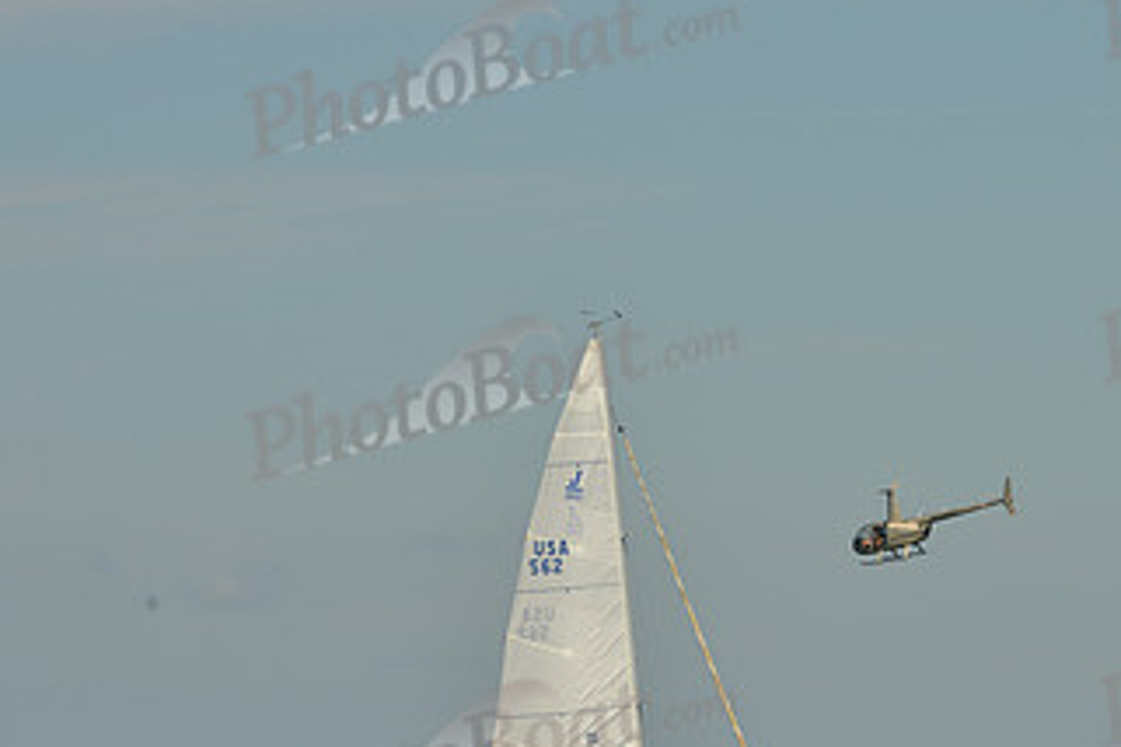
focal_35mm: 361
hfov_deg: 5.7
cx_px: 922
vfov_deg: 3.8
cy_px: 522
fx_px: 11240
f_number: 11
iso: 250
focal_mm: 200
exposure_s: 1/640
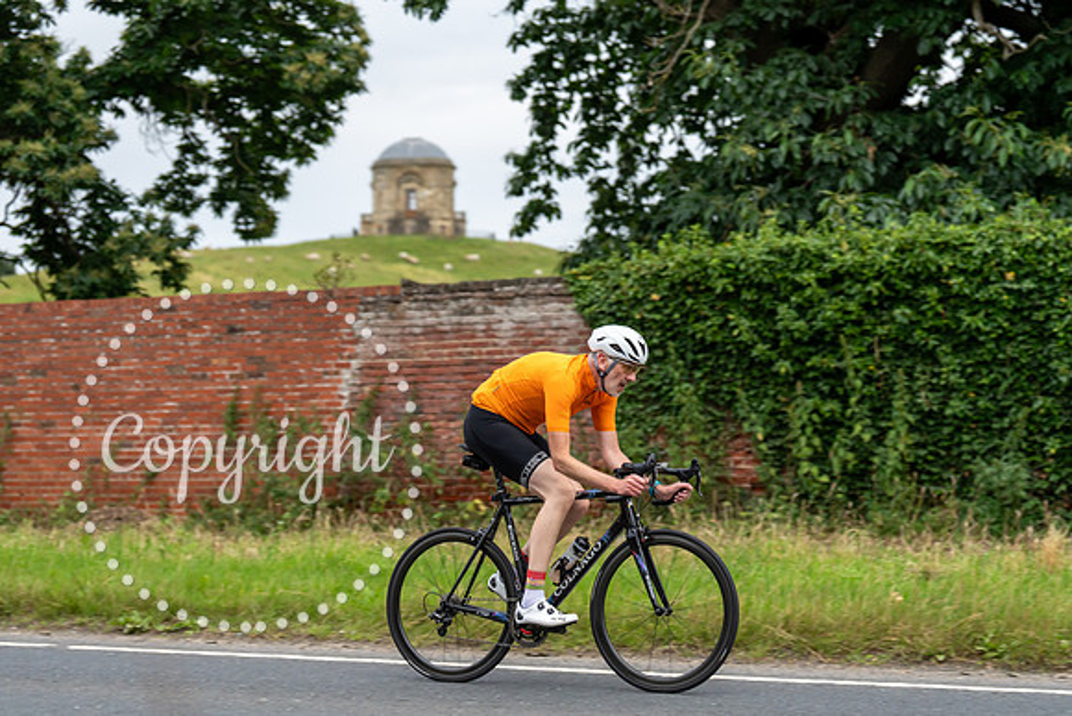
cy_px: 358
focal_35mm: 78
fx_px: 2323
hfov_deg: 26.0
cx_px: 536
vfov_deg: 17.5
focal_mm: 78
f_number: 3.2
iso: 1000
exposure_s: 1/640
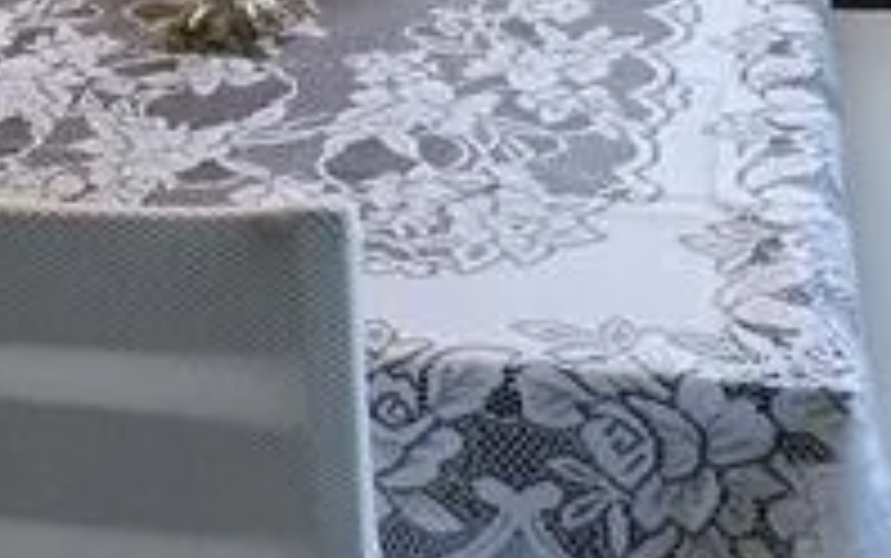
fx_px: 2187
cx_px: 288
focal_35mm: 90
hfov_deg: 22.9
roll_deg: +2.2
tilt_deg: -11.3
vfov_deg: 13.7
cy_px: -279
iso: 40
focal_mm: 3.99
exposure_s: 1/17
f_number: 1.8
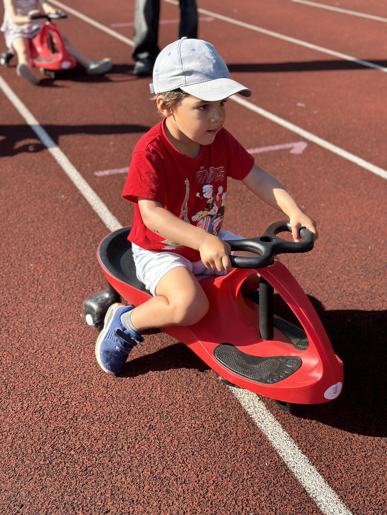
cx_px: 194
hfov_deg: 30.3
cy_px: 258
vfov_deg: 39.7
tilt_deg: -28.9
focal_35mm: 48
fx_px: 716
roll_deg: +0.3
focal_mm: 6.86
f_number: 1.78
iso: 80
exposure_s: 1/1848
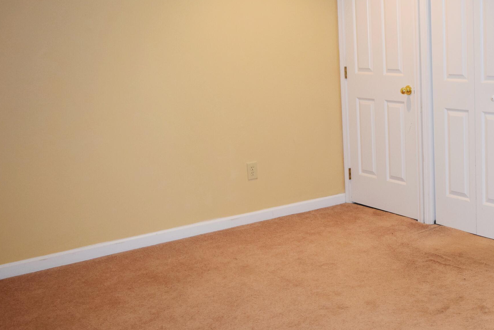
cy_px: 123
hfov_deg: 39.9
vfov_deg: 28.5
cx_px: 409
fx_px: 645
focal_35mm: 47
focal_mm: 18
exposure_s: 1/80
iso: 800
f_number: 4.5
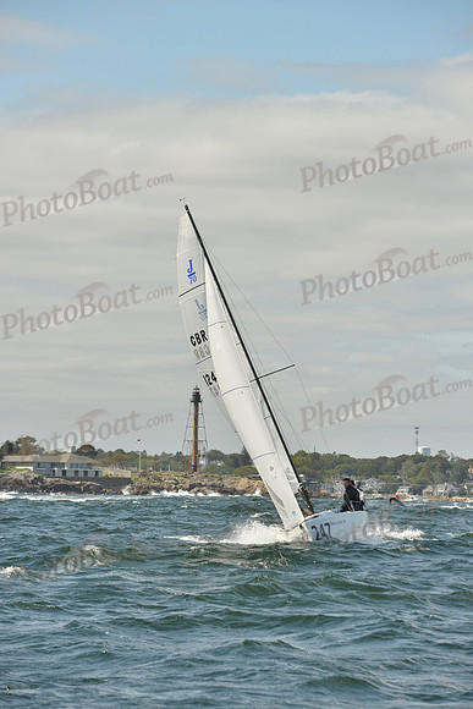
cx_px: 236
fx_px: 2757
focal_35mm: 140
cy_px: 354
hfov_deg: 9.8
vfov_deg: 14.7
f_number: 9
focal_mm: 140
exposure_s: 1/1600
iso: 400
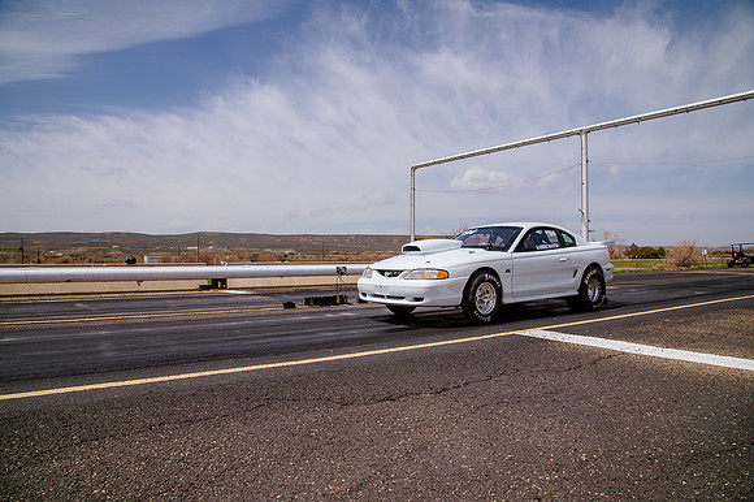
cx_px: 377
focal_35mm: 24
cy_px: 251
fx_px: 502
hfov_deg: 73.8
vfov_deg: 53.1
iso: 200
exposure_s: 1/500
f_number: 10
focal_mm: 24
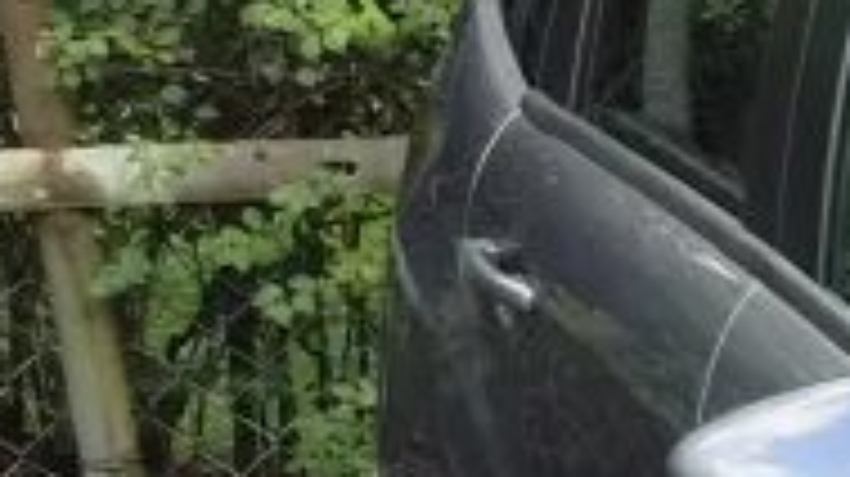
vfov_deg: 6.9
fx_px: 3829
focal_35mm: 170
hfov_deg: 9.4
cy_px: 963
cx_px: 2716
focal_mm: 5.4
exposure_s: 1/180
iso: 40
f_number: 1.8
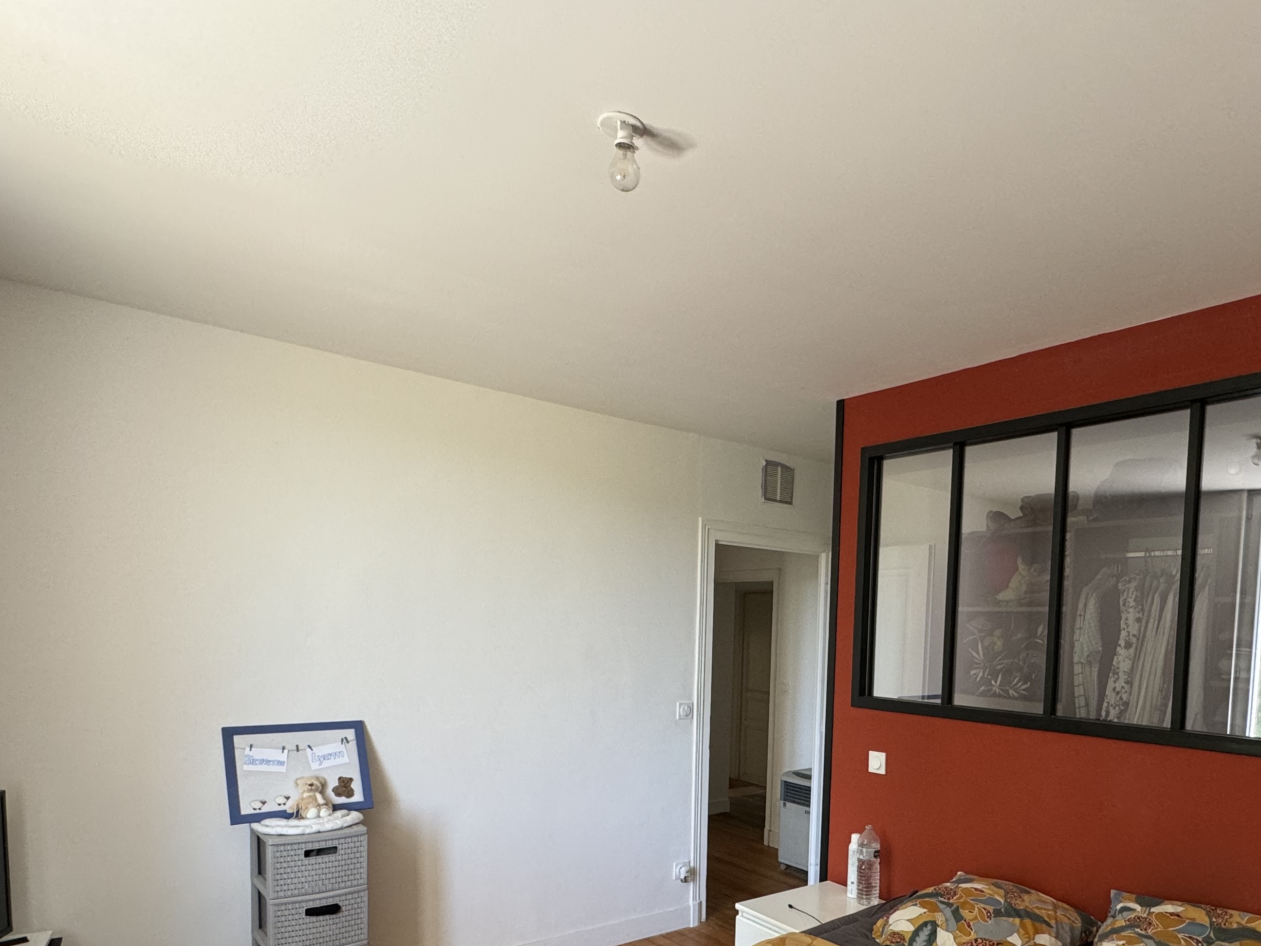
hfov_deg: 72.4
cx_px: 803
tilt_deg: -3.2
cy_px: 681
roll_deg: -1.7
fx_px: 838
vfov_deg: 56.6
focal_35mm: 23
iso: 200
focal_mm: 2.22
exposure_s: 1/99
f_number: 2.2
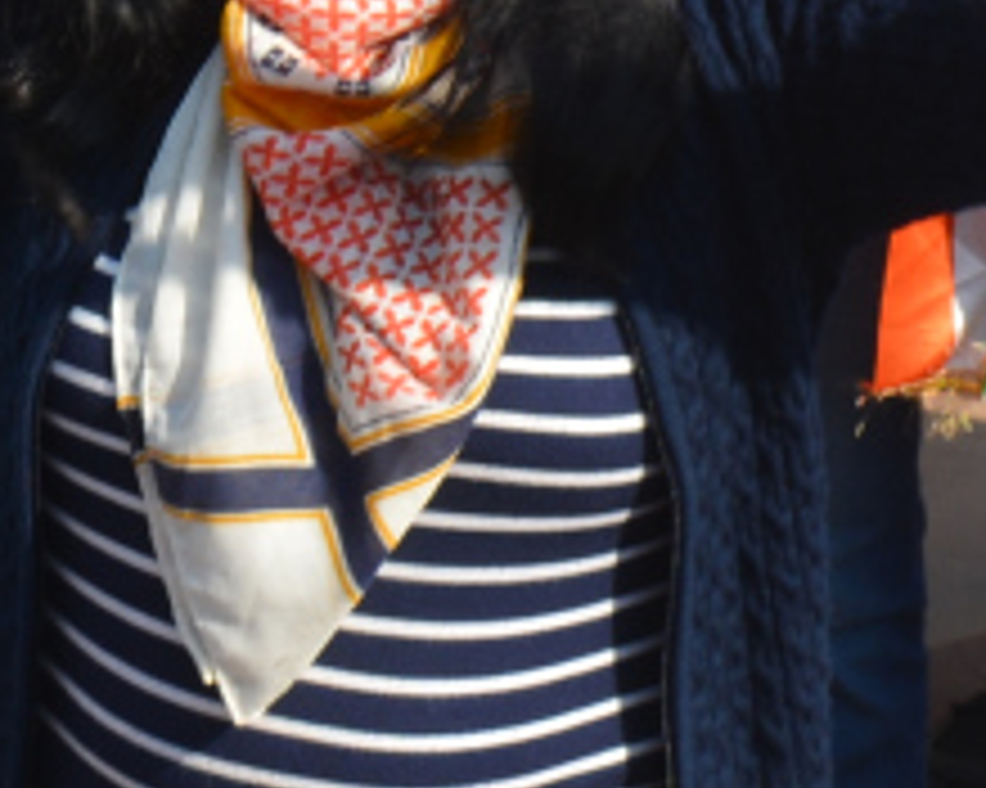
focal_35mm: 290
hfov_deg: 6.7
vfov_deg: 5.2
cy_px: -738
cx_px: 36
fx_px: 8455
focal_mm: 25
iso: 100
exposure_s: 1/250
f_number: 8
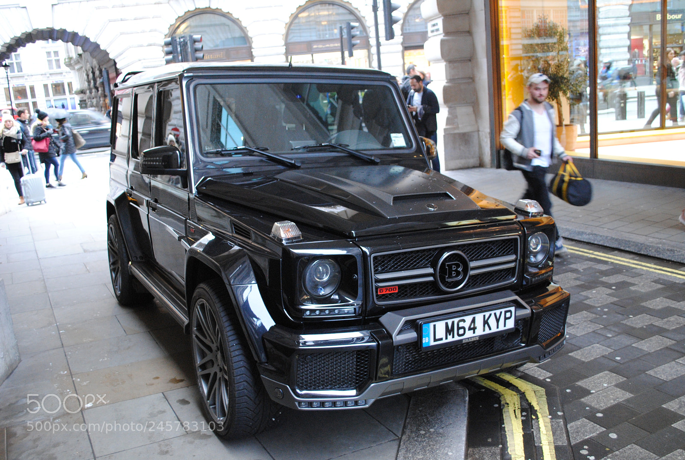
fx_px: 686
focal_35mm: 36
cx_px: 342
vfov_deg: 37.0
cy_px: 230
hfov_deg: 53.0
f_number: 4
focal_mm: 24
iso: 800
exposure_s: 1/30
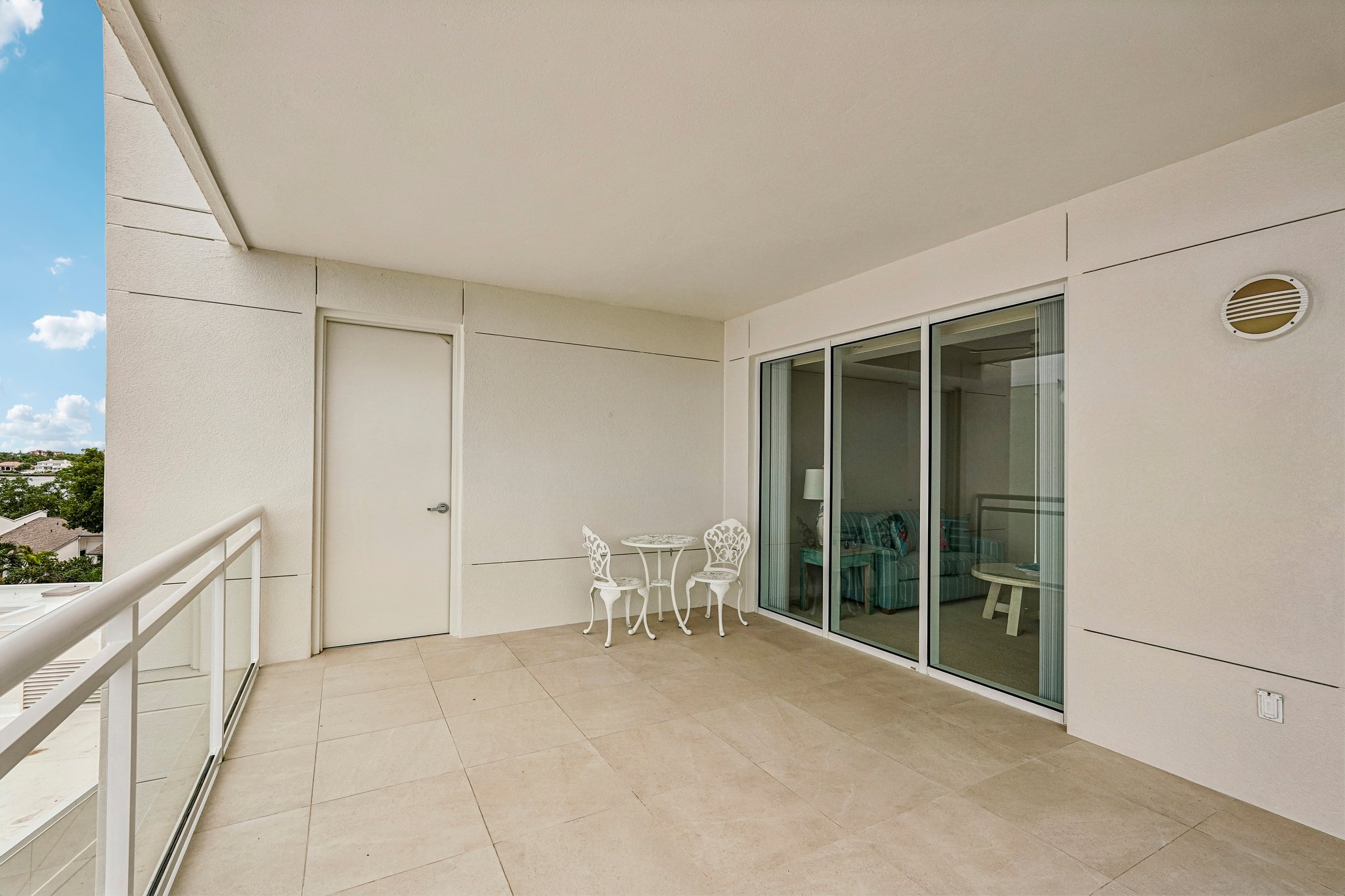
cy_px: 448
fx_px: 598
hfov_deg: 96.7
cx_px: 672
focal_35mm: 16
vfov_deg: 73.7
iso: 400
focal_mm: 16
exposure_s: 1/640
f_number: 8
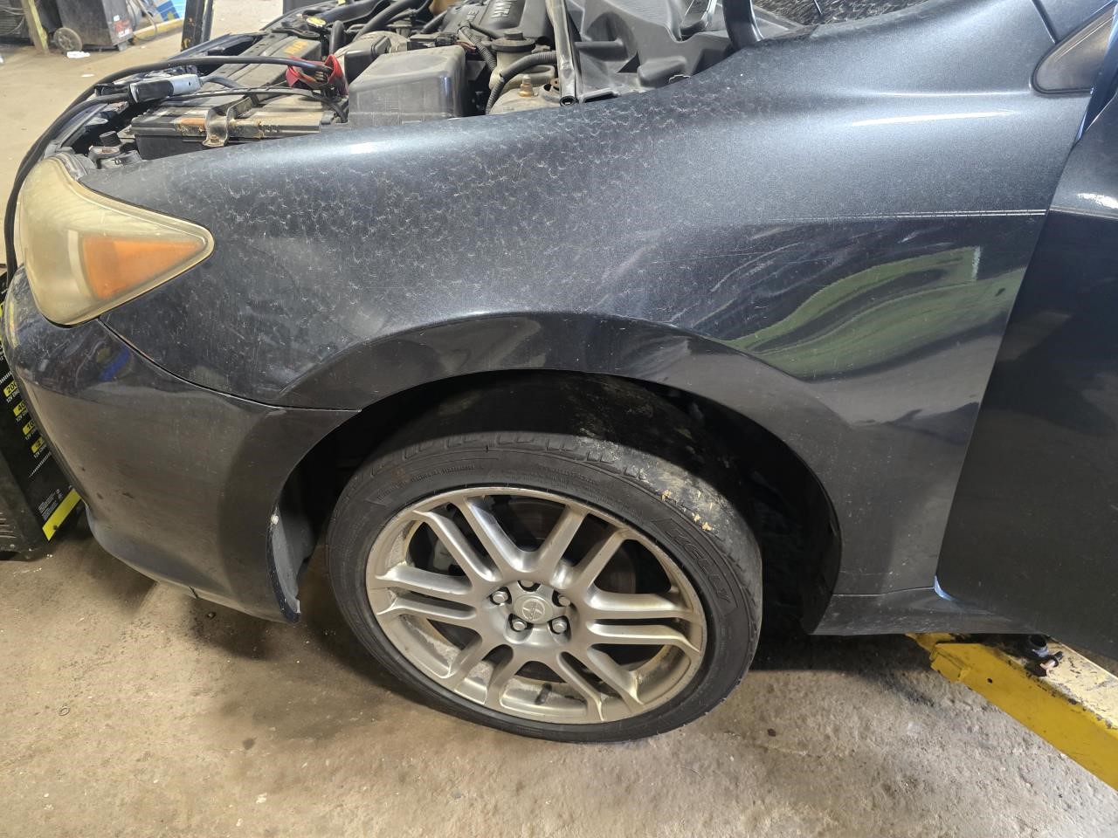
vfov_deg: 58.9
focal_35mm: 23
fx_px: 743
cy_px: 419
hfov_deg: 73.9
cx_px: 559
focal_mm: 6.3
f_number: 1.7
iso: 1000
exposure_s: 1/60
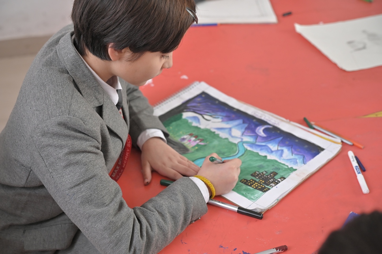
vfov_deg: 26.0
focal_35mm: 52
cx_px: 191
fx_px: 551
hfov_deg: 38.2
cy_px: 127
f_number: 4
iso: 1250
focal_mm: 52
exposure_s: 1/125
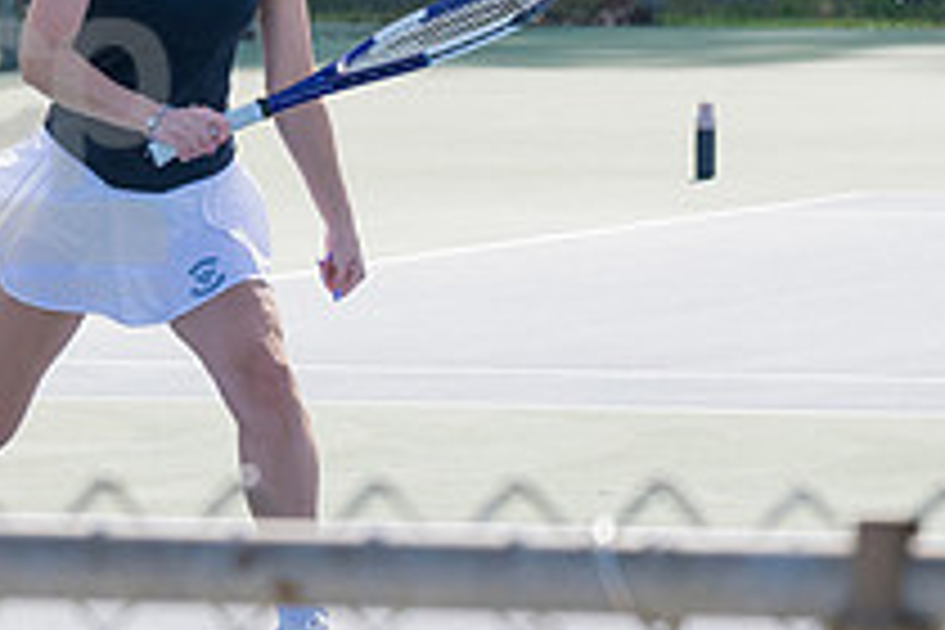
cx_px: 32
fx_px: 11103
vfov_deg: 3.2
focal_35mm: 423
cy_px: 144
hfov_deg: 4.9
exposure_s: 1/2000
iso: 1000
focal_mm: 102
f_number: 5.6
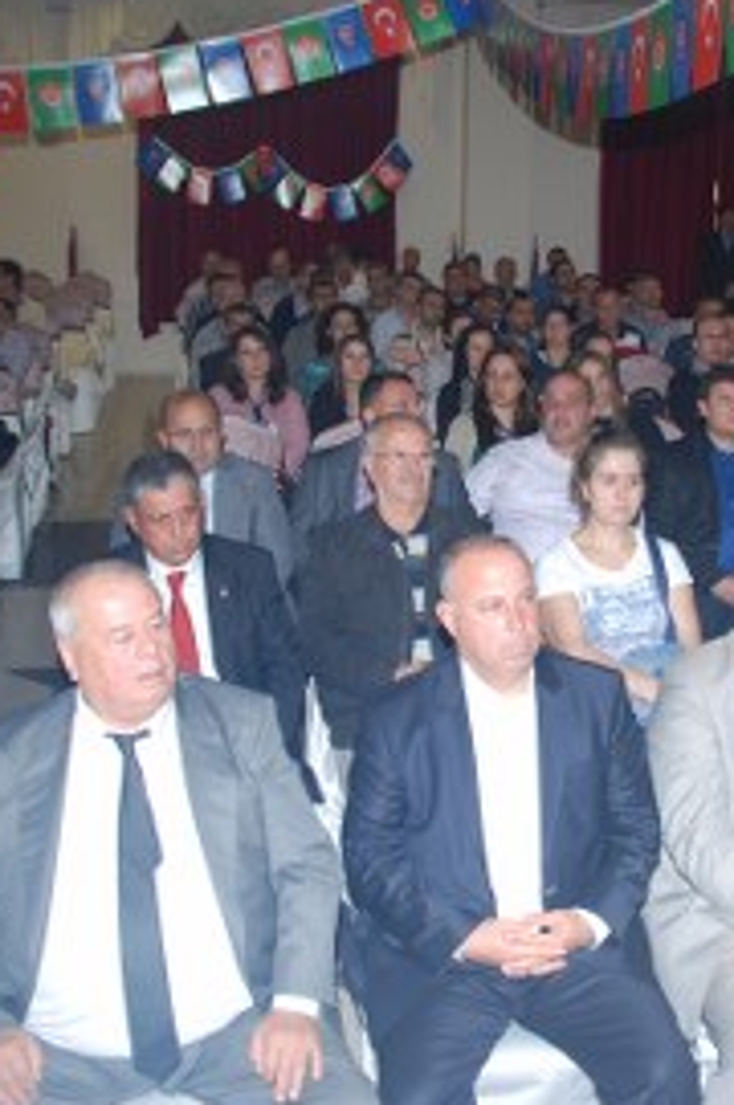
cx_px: 608
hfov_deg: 30.9
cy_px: 546
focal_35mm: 42
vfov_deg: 46.4
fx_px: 1288
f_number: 4
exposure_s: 1/60
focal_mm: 18
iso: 200
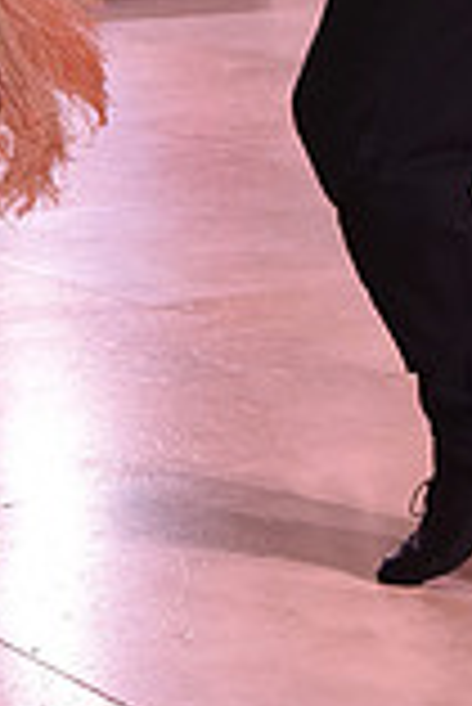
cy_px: -216
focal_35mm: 170
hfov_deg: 8.1
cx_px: 272
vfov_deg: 11.7
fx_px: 3336
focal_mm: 46
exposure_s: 1/320
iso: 2500
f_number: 7.1
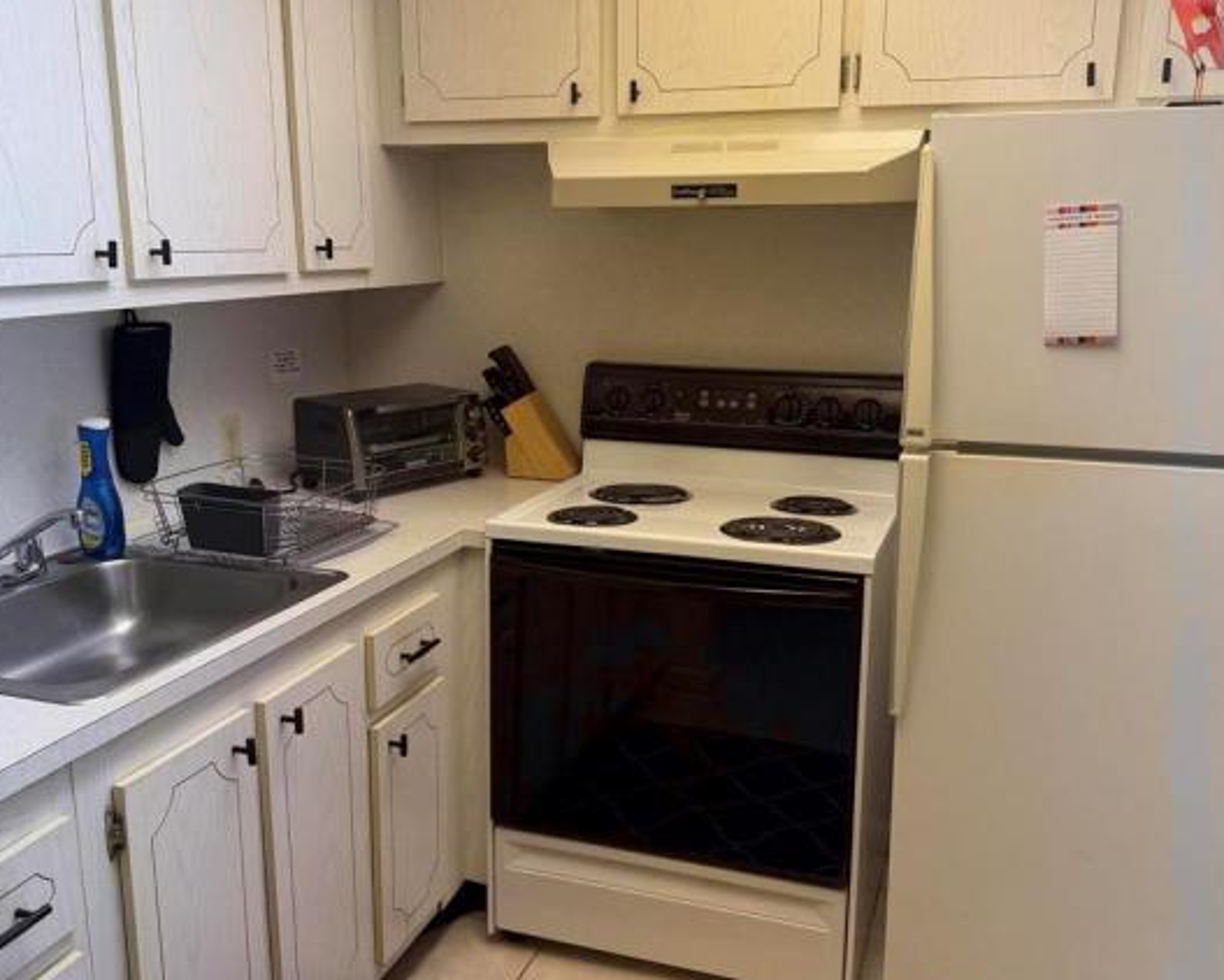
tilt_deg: -13.2
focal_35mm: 32
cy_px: 497
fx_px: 1160
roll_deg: -0.5
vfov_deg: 45.8
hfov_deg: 55.6
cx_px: 611
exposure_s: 1/120
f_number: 1.78
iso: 160
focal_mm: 6.76
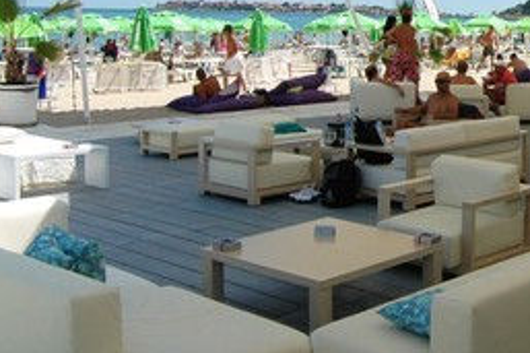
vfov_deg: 23.8
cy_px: 76
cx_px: 511
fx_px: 824
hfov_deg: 33.1
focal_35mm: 56
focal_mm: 12
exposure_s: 1/400
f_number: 10
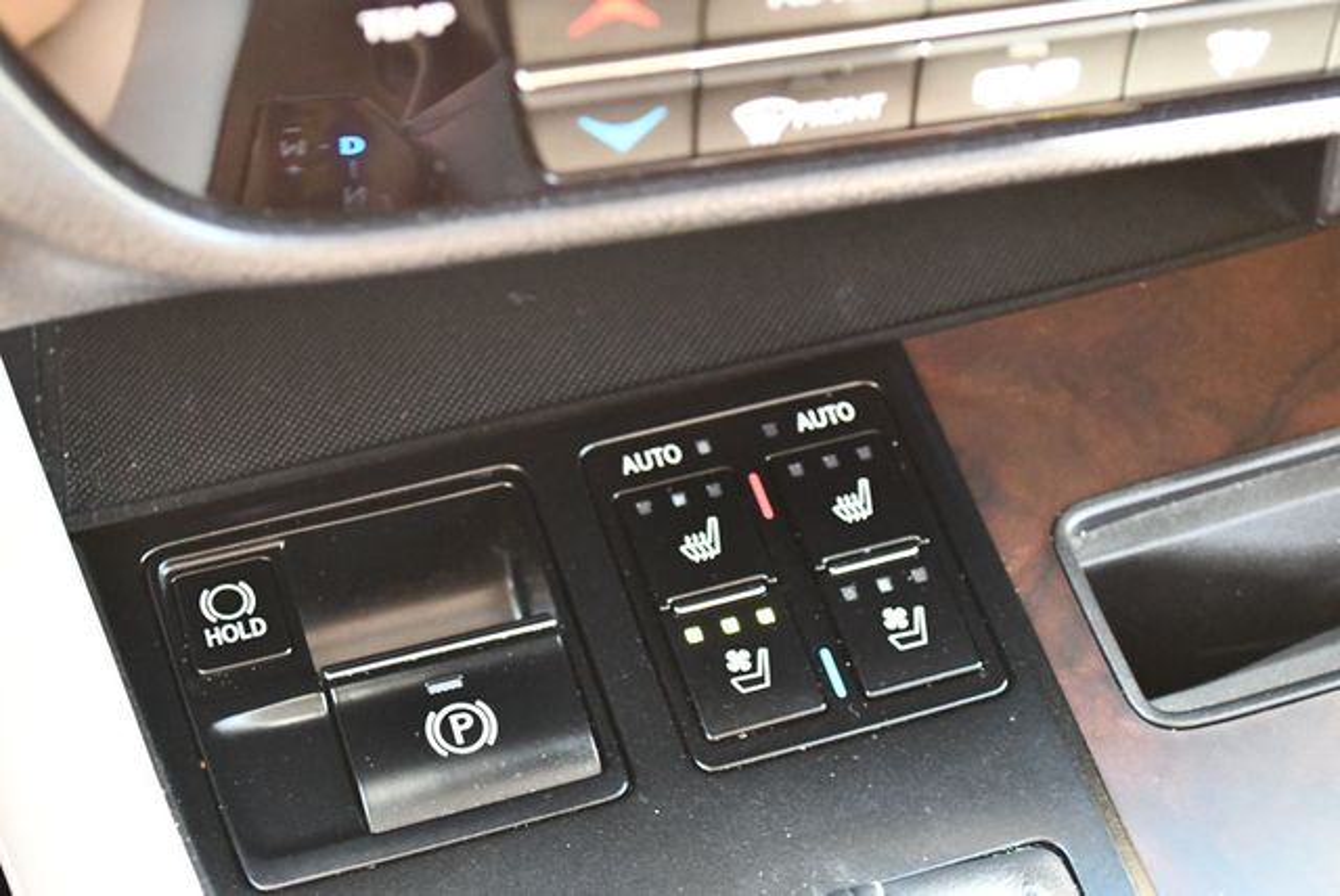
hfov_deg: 26.6
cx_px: 670
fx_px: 2831
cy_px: 448
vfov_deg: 18.0
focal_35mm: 76
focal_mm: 38
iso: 4500
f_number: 5
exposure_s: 1/60
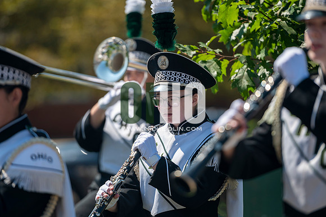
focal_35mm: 200
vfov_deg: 6.9
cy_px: 108
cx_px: 163
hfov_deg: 10.3
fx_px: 1810
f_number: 2.8
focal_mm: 200
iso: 100
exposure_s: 1/1600
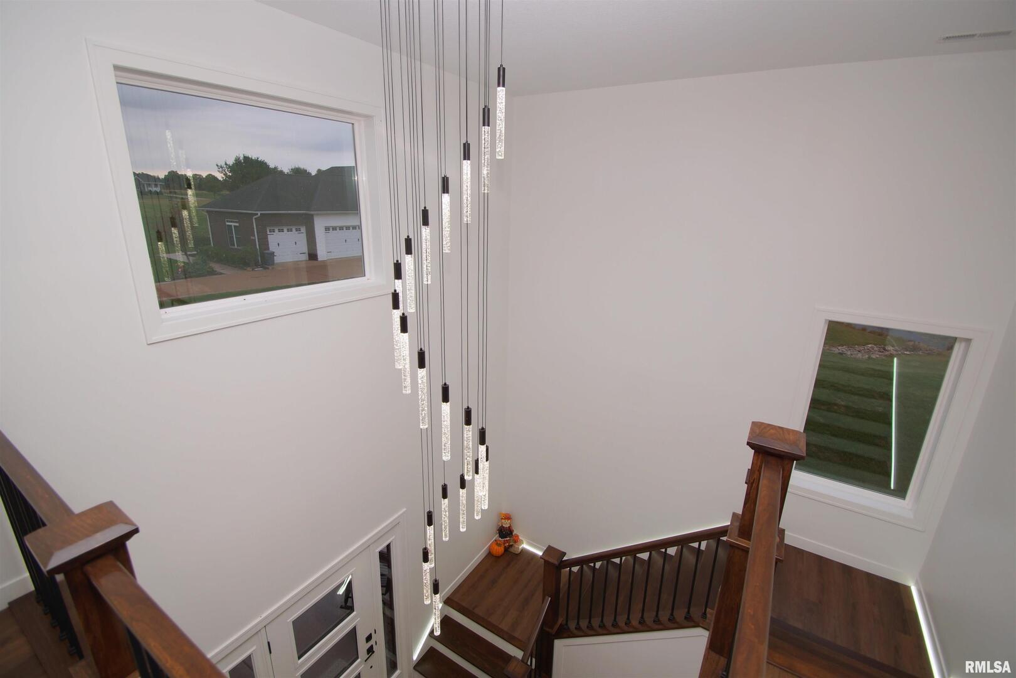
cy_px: 339
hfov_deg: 100.4
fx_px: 423
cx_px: 508
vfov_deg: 77.3
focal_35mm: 15
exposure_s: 1/60
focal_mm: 10
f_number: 4
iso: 100
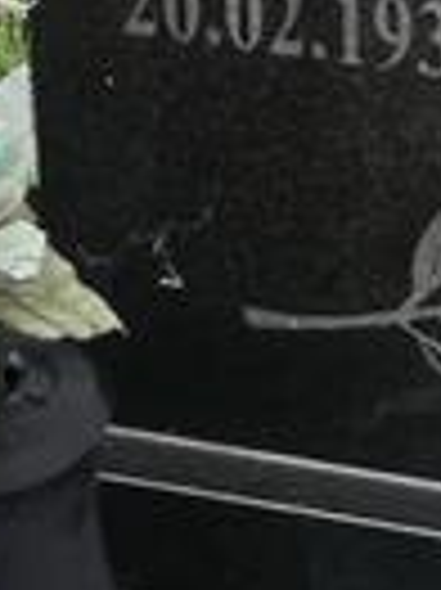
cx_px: 518
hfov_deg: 8.2
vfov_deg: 10.4
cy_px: -500
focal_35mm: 179
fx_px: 3046
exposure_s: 1/451
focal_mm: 3.95
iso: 50
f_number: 1.6
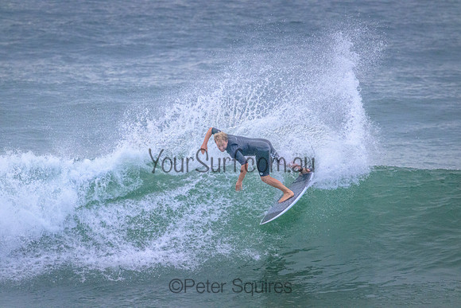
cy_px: 154
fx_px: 10246
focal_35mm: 800
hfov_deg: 2.6
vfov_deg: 1.7
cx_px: 230
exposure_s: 1/2000
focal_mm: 800
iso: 8000
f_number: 11
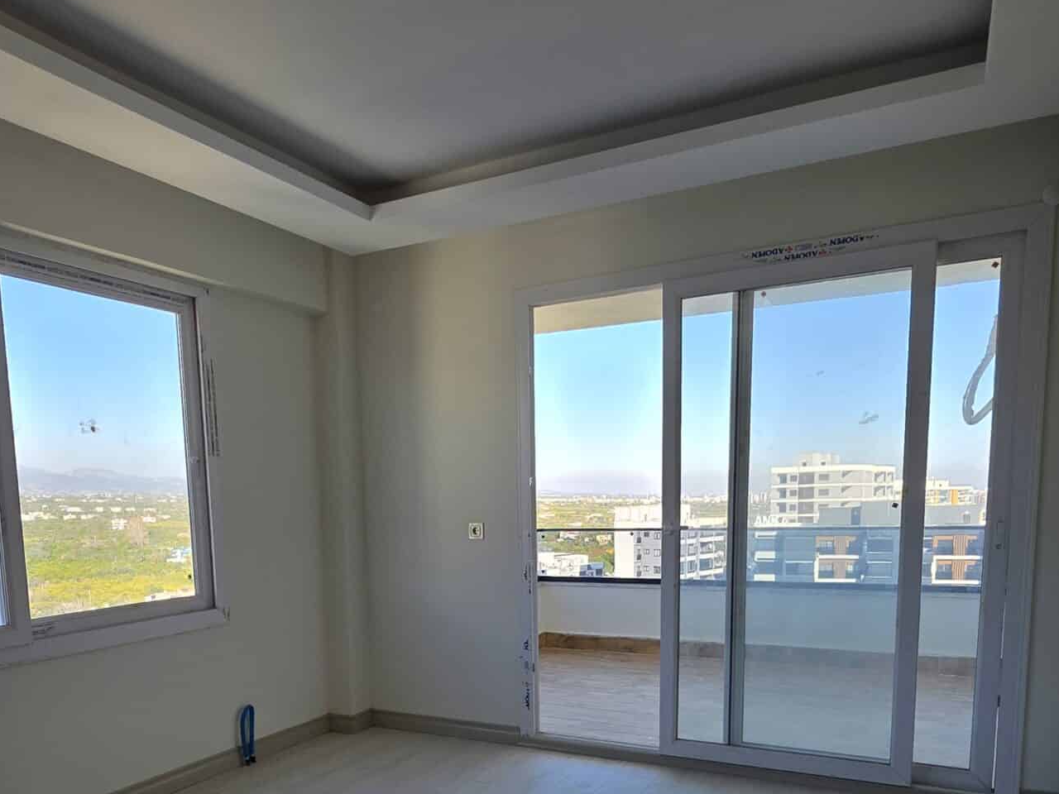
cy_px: 622
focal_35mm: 26
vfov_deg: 50.2
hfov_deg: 66.9
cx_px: 448
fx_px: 795
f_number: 1.9
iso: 40
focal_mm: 2.2
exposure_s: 1/374
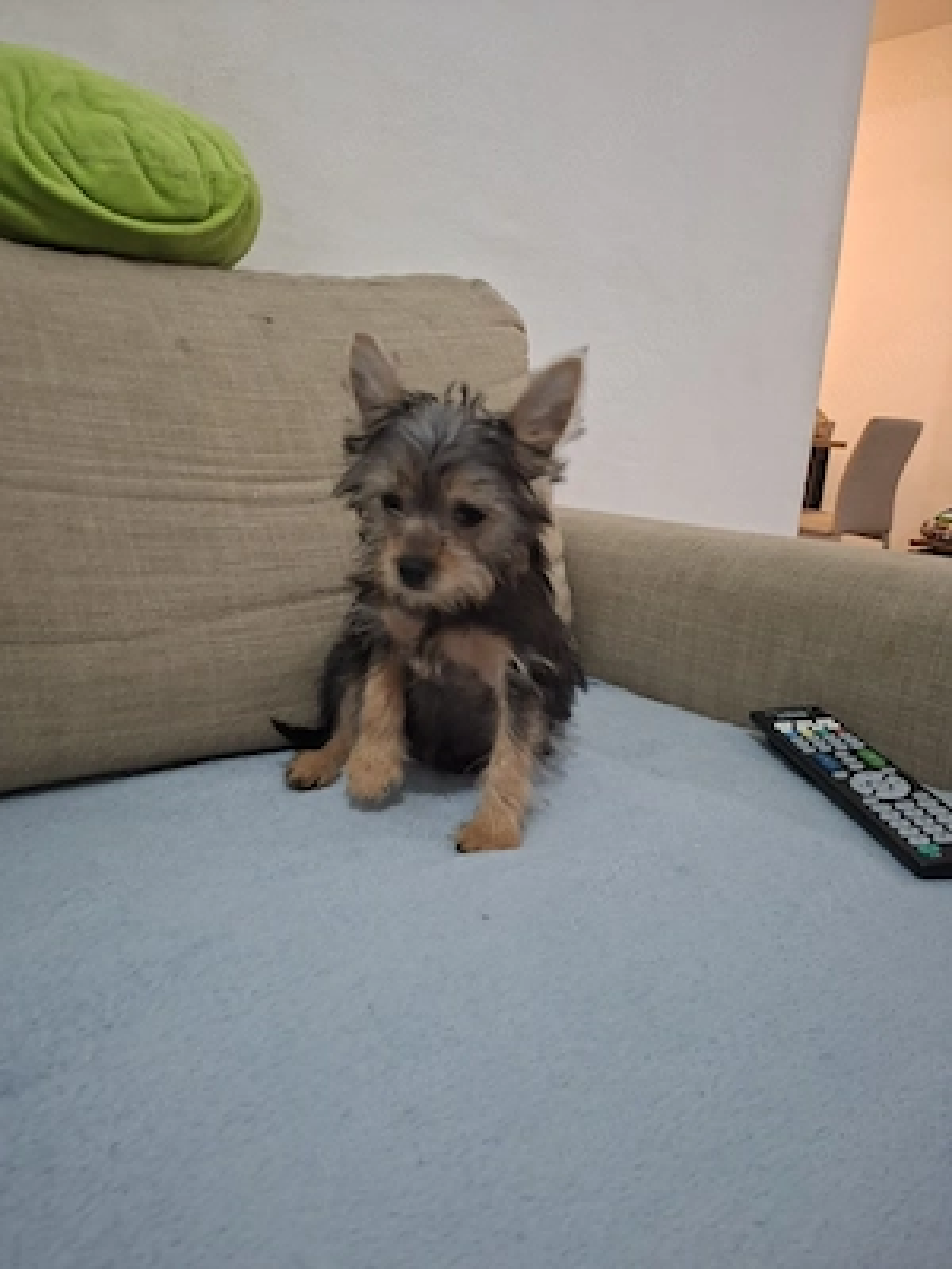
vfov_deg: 73.9
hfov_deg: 58.9
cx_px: 476
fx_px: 843
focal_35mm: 23
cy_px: 634
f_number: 1.8
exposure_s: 1/25
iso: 320
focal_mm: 5.54
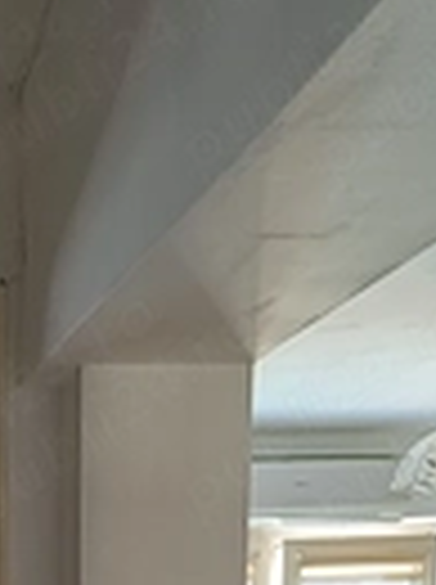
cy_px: 824
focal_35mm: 74
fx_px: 1247
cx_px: -148
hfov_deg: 18.3
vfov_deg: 22.6
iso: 508
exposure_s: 1/50.1
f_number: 1.88
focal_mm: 5.59
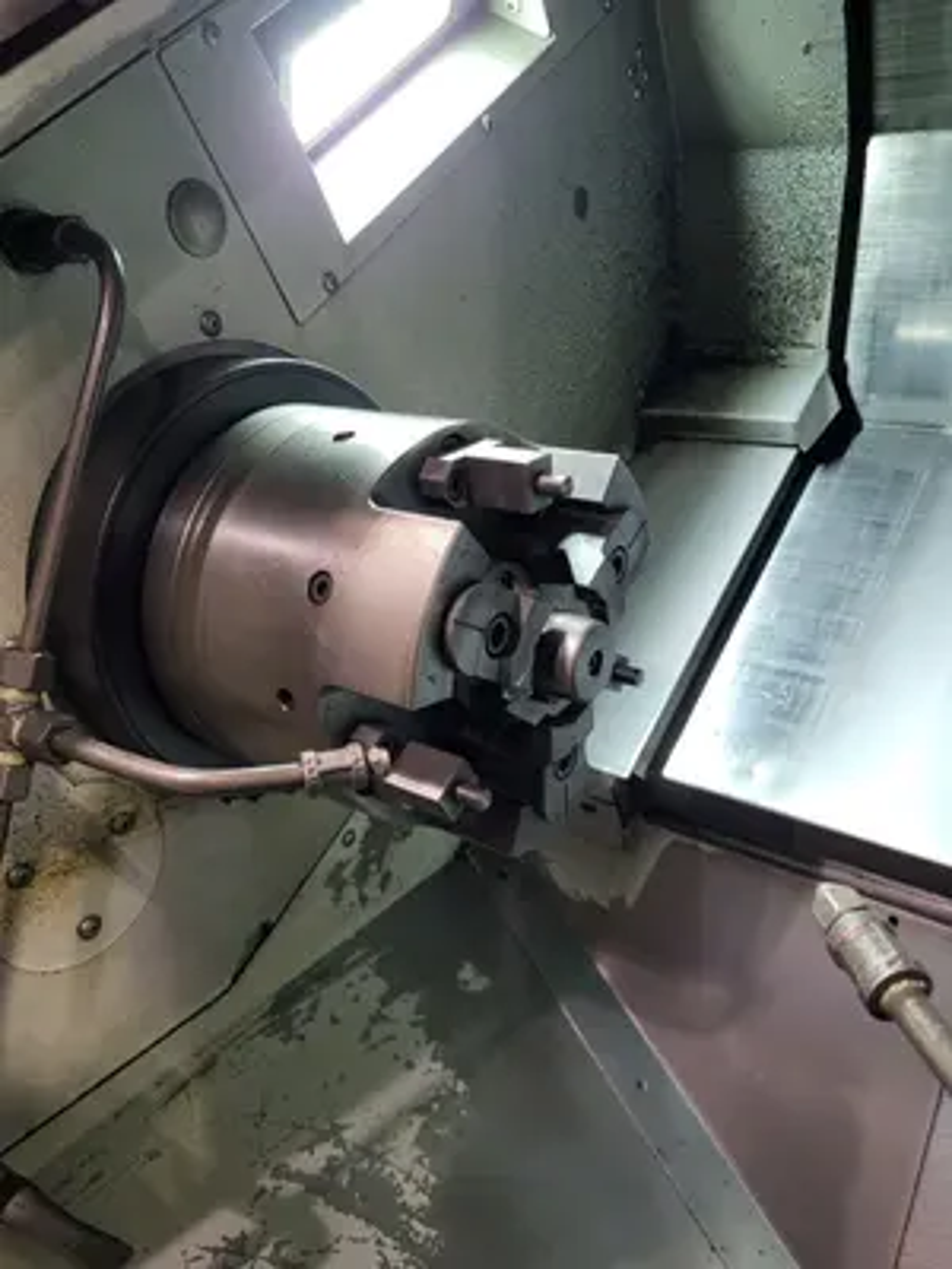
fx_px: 953
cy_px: 634
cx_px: 476
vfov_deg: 67.3
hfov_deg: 53.1
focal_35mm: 26
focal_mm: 5.4
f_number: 1.8
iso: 250
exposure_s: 1/40
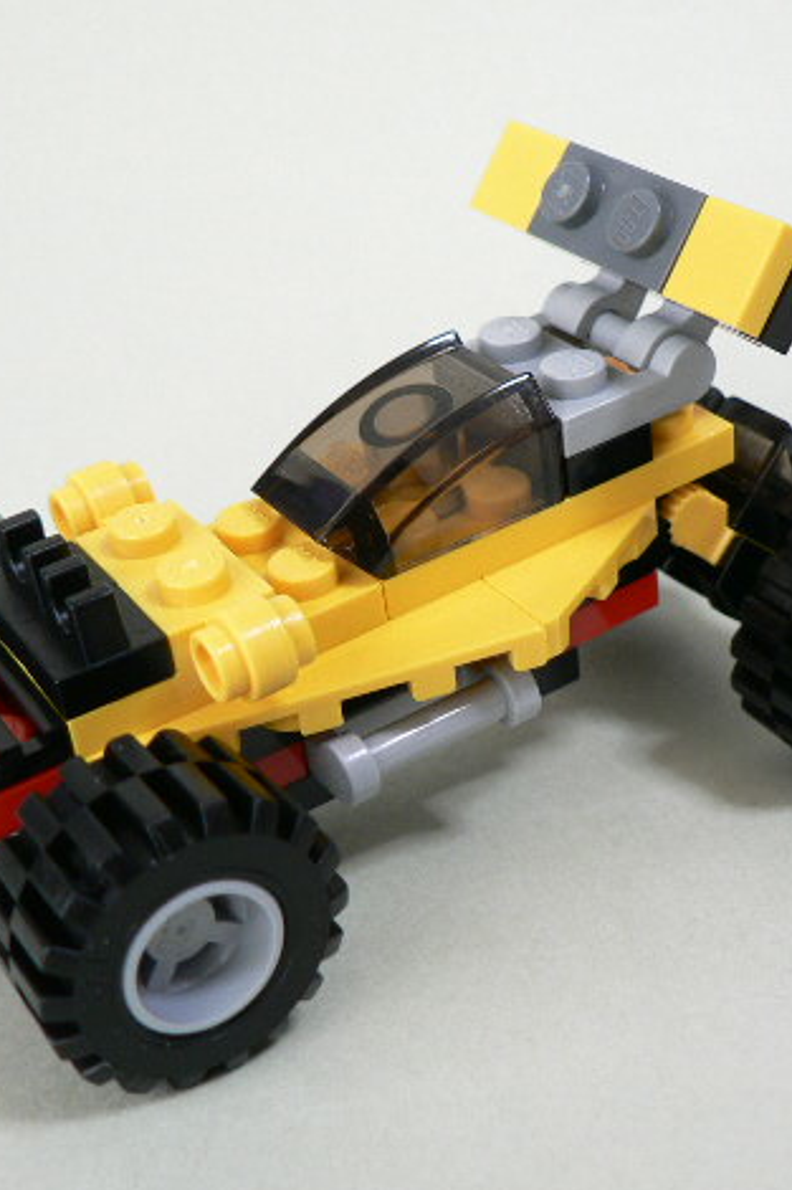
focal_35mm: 51
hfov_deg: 26.5
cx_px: 410
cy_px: 600
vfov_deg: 38.9
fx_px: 1684
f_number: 2.8
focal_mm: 6
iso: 100
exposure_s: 1/15
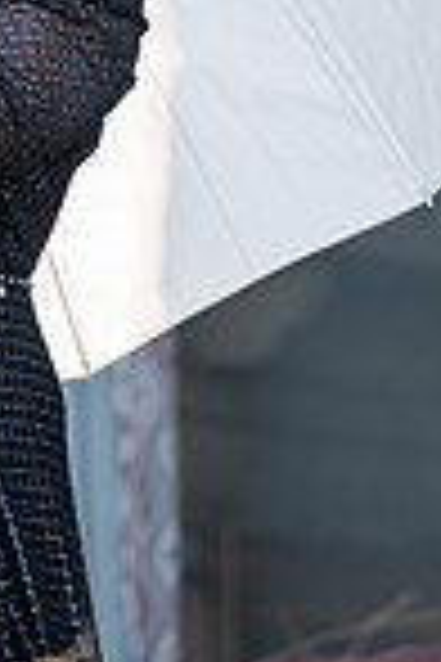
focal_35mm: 614
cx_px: -171
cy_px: -117
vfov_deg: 3.4
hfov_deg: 2.2
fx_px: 11281
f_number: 4
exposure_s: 1/200
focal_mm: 200
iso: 200
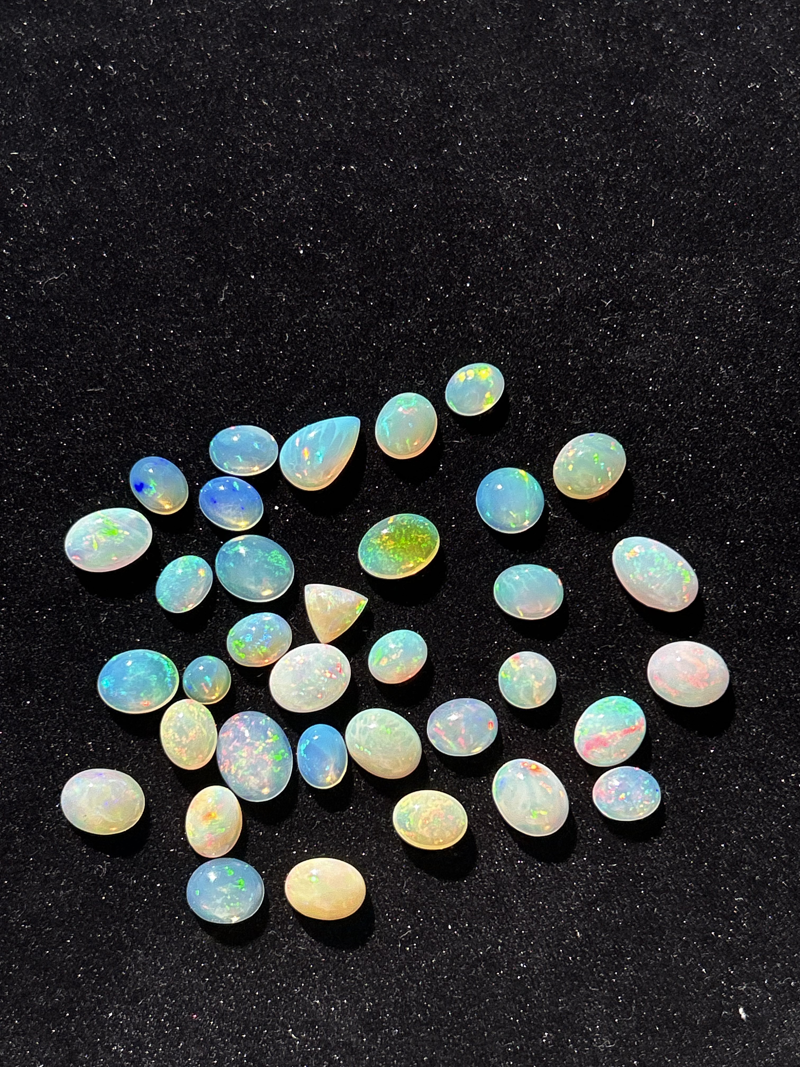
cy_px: 534
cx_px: 400
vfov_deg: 36.8
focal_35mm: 52
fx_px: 1602
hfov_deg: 28.0
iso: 50
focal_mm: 5.7
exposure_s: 1/3460
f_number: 1.5
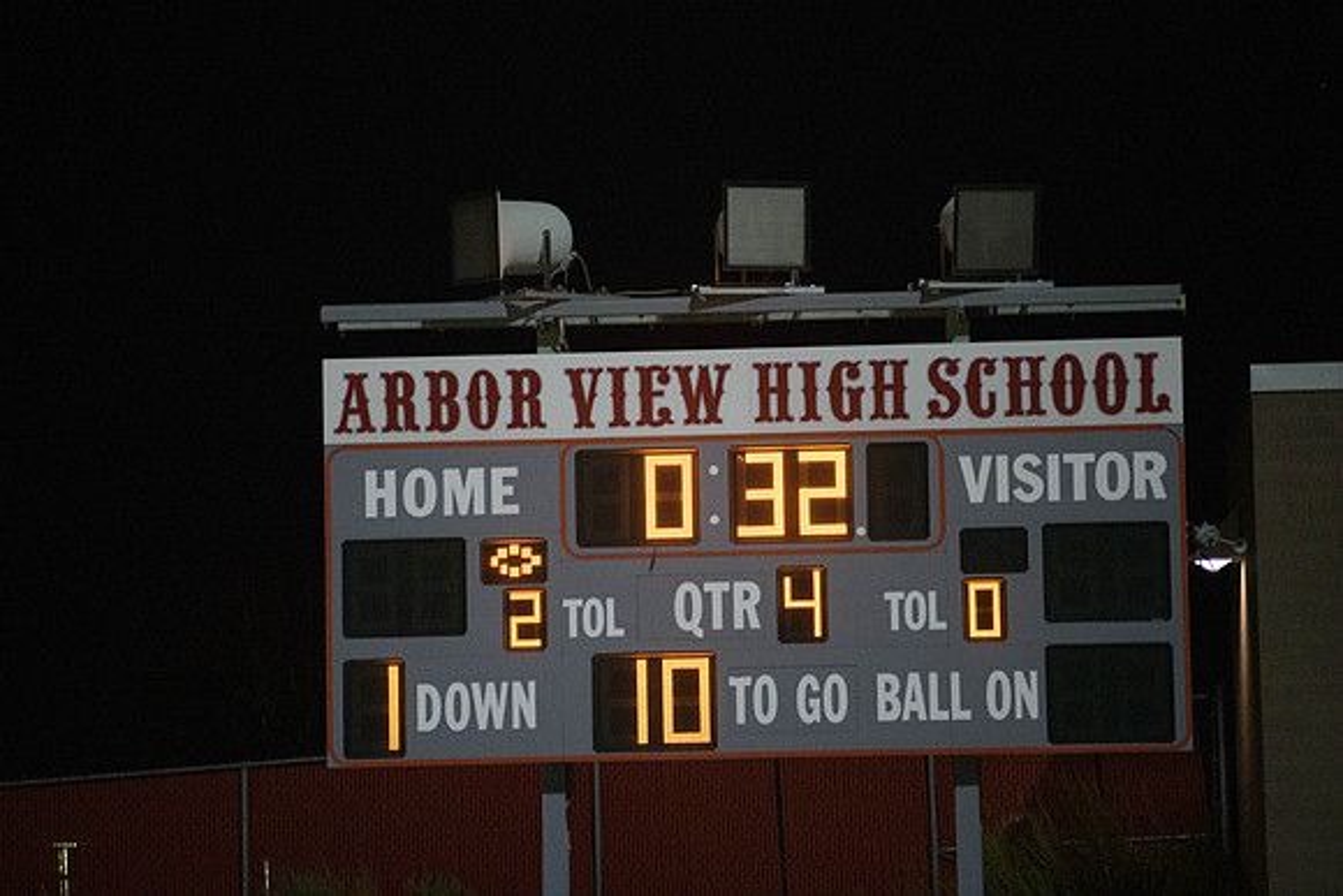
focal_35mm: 200
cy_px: 448
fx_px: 7463
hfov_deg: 10.3
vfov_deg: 6.9
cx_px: 672
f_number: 2.8
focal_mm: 200
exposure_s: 1/640
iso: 14400
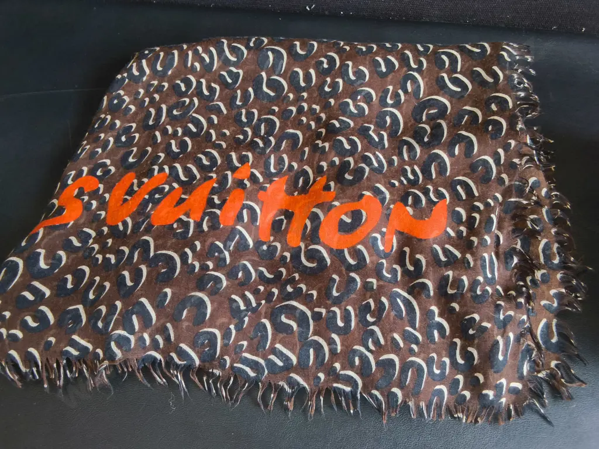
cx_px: 300
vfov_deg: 51.4
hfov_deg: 65.3
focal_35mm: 27
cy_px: 224
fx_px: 467
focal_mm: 2.87
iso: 200
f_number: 2
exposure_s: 1/100
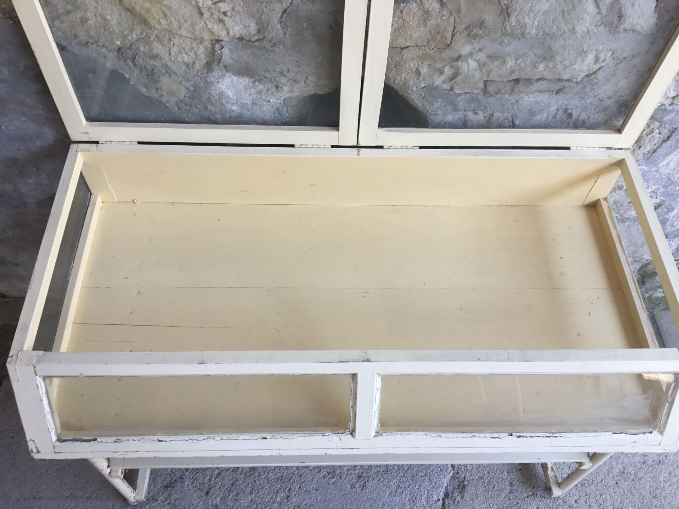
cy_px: 254
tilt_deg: -55.7
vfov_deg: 45.4
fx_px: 608
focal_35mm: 31
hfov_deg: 58.4
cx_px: 340
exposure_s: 1/50
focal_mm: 3.3
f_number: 2.4
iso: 25
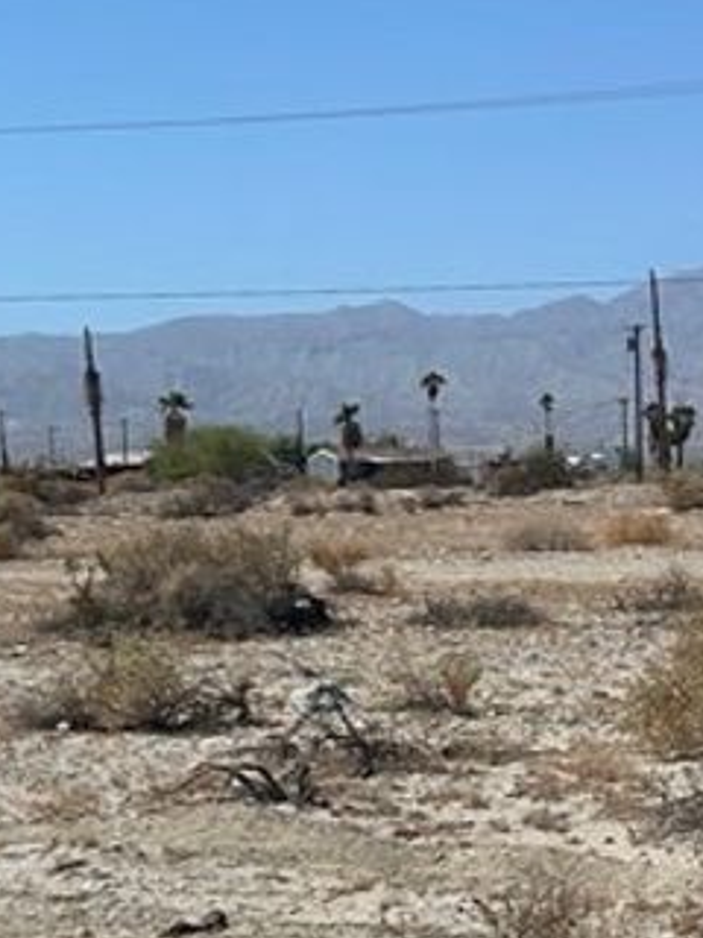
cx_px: 665
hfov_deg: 13.2
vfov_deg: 17.4
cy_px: 854
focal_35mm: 111
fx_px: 3006
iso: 50
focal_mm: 5.7
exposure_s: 1/8000
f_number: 1.5
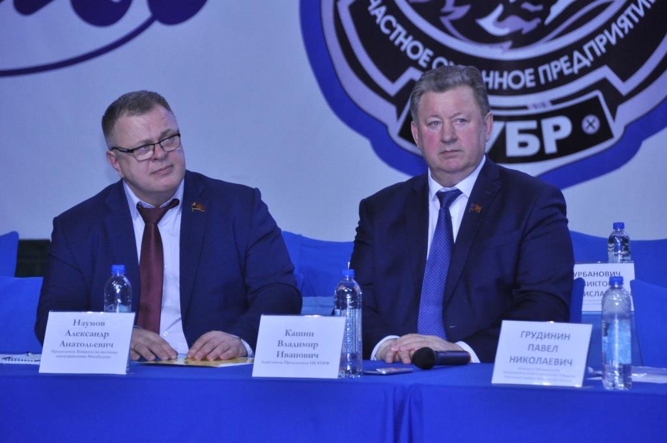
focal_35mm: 278
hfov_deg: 7.4
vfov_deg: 4.9
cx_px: 334
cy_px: 222
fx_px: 5135
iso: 1250
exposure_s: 1/200
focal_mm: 185
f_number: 6
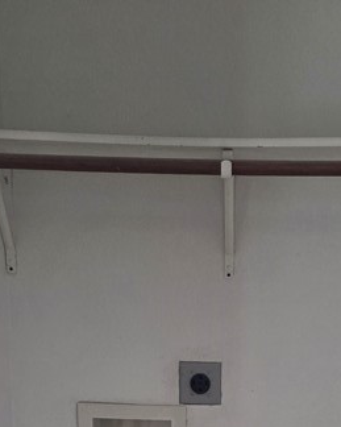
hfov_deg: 21.4
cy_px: 548
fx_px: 896
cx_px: 246
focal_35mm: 71
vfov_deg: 23.7
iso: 250
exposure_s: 1/180
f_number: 1.7
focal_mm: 6.3
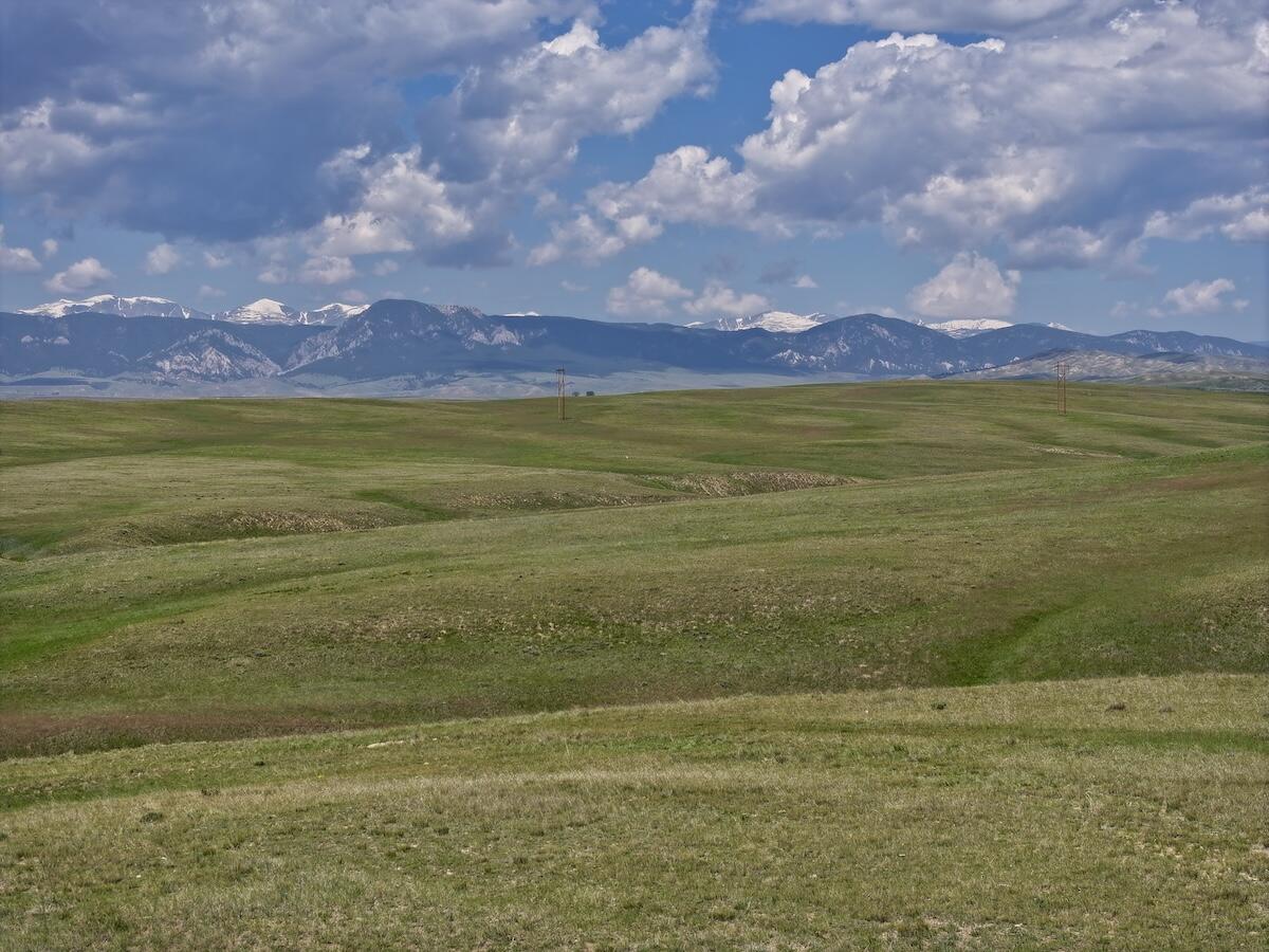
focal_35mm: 70
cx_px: 634
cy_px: 476
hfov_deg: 27.8
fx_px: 2566
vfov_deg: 21.0
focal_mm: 19.35
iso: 100
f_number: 2.8
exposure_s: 1/2000
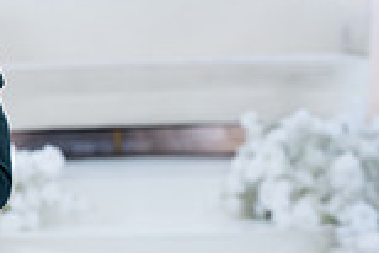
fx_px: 2771
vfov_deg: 5.2
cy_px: 166
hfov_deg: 7.7
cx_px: -138
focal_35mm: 263
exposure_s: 1/160
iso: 500
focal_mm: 70
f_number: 2.8
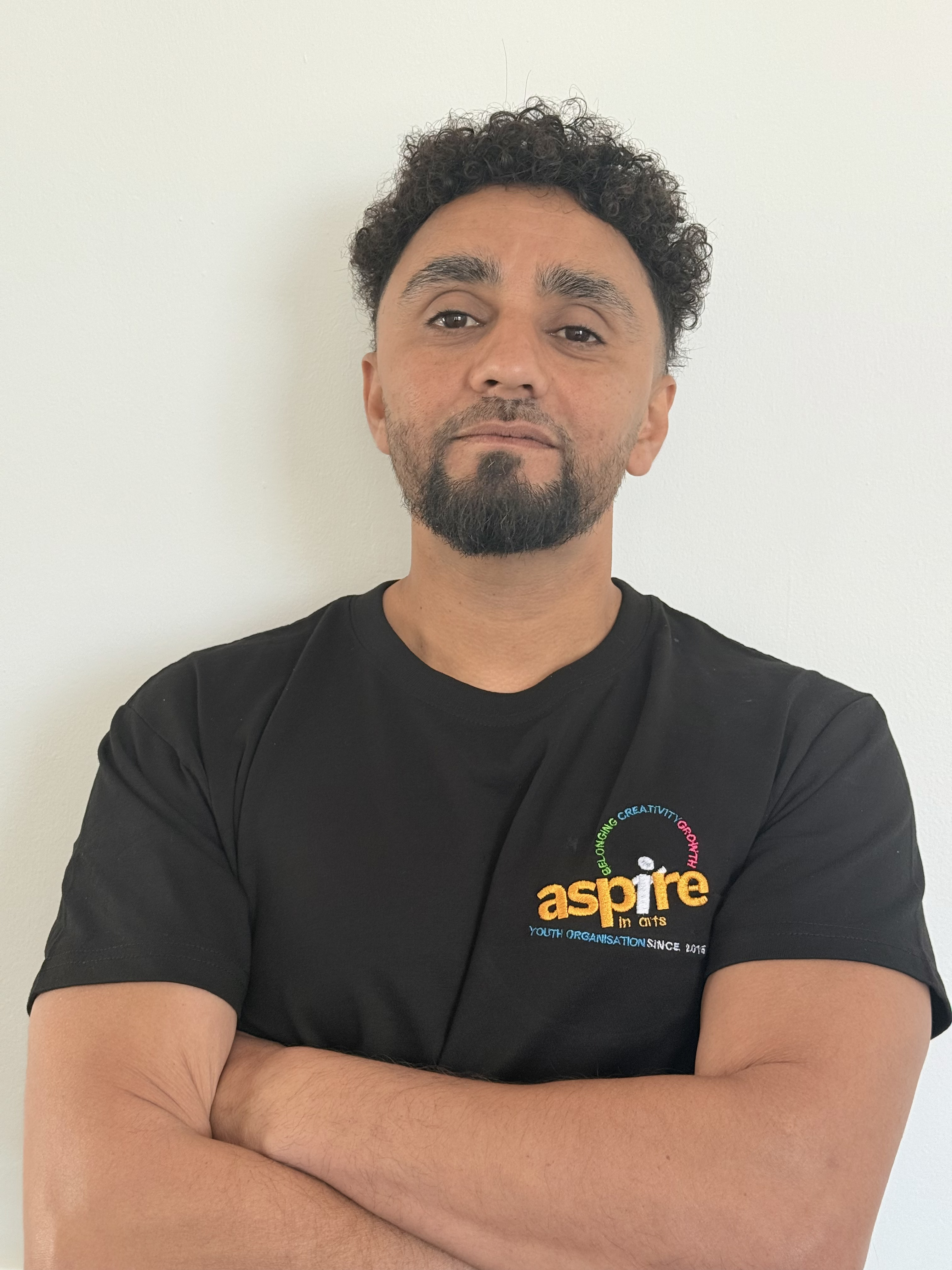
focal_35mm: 48
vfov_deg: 39.7
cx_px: 476
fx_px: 1760
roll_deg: -1.5
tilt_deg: -3.6
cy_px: 635
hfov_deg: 30.3
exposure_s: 1/121
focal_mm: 6.76
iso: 80
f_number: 1.78
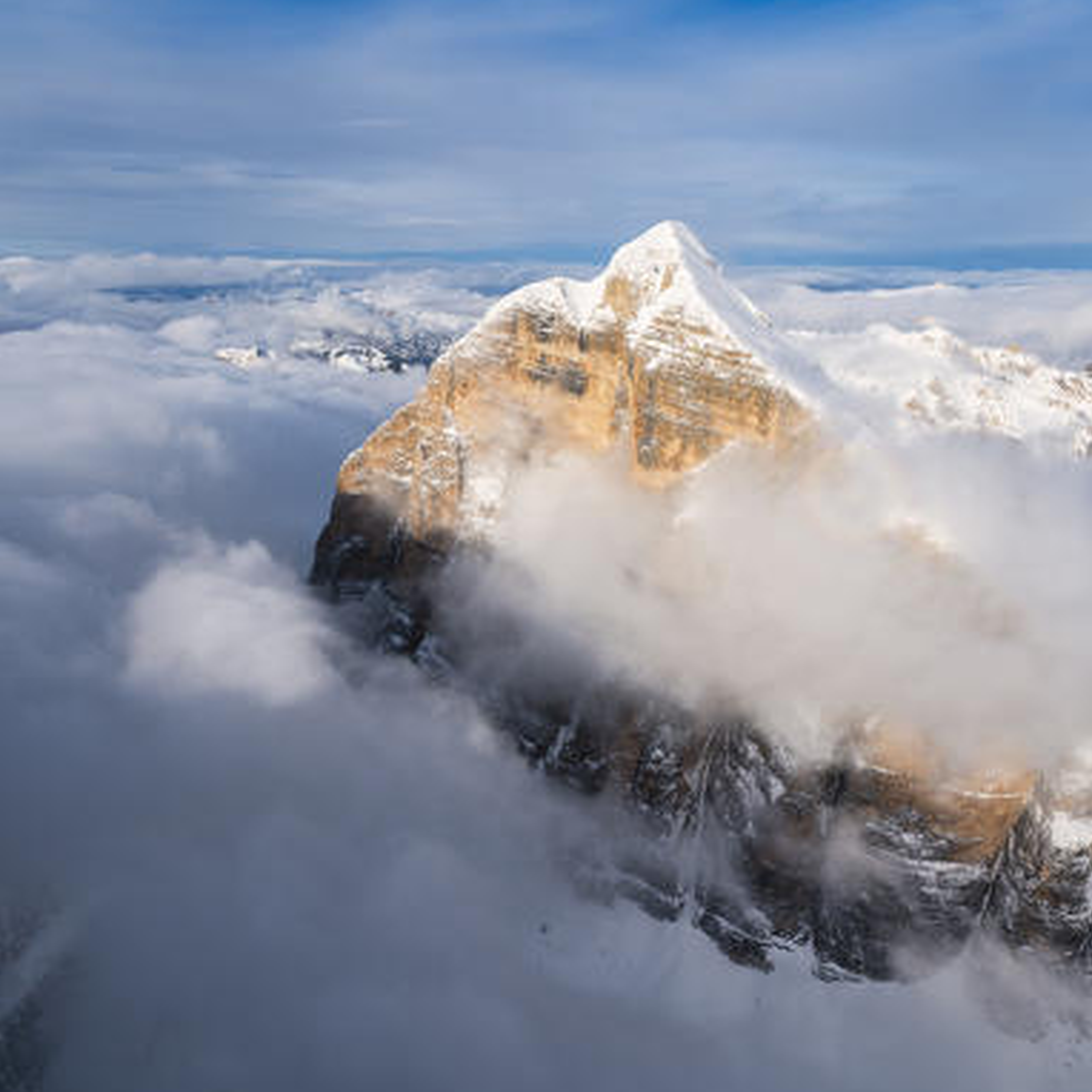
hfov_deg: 65.0
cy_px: 540
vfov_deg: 65.0
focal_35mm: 24
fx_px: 857
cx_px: 556
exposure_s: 1/1000
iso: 250
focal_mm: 18
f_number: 6.3
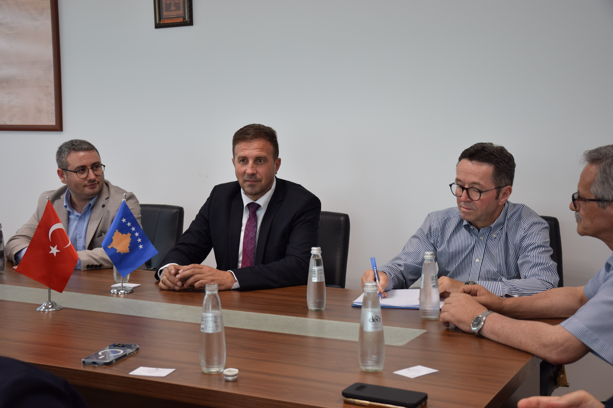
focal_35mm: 48
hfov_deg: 41.1
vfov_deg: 28.1
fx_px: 817
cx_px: 306
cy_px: 204
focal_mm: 32
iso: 400
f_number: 5
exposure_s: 1/100
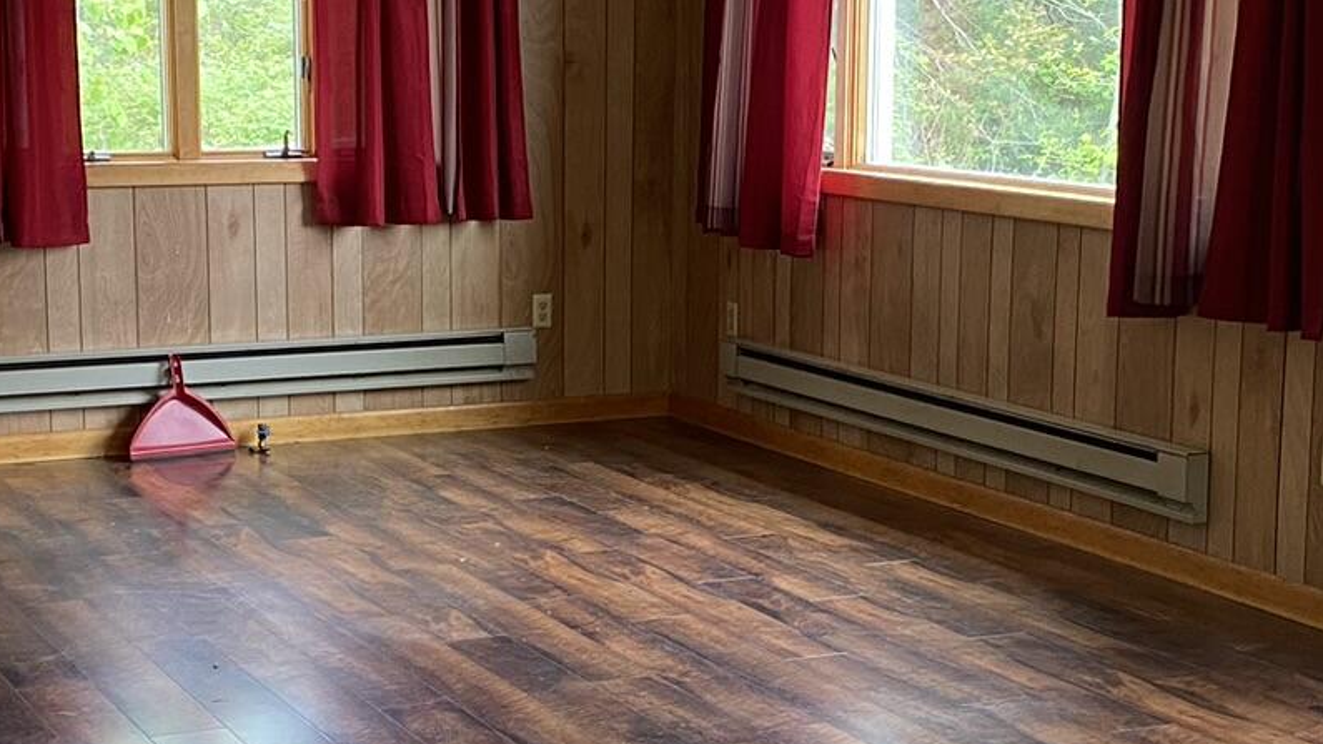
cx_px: 647
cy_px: 476
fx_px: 2561
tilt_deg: -8.2
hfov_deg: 29.0
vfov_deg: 16.5
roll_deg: -0.4
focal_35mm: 73
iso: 125
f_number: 1.8
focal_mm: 4.25
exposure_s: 1/81
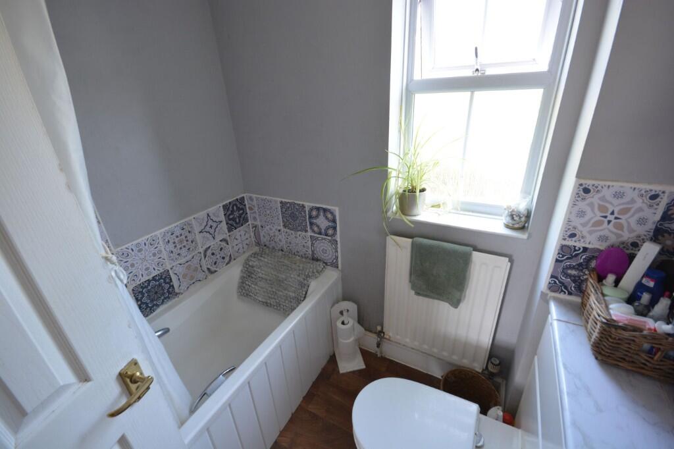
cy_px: 224
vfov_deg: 77.3
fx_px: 281
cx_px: 337
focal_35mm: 15
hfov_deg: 100.4
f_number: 8
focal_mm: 10
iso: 400
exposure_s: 1/13
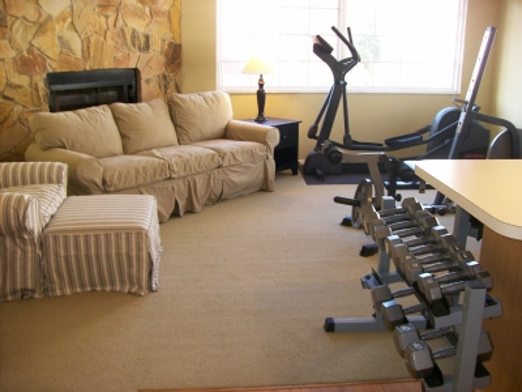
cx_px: 261
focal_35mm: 36
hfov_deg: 51.4
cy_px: 196
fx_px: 543
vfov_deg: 39.7
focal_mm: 6
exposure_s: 1/67.9
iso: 200
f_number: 2.7
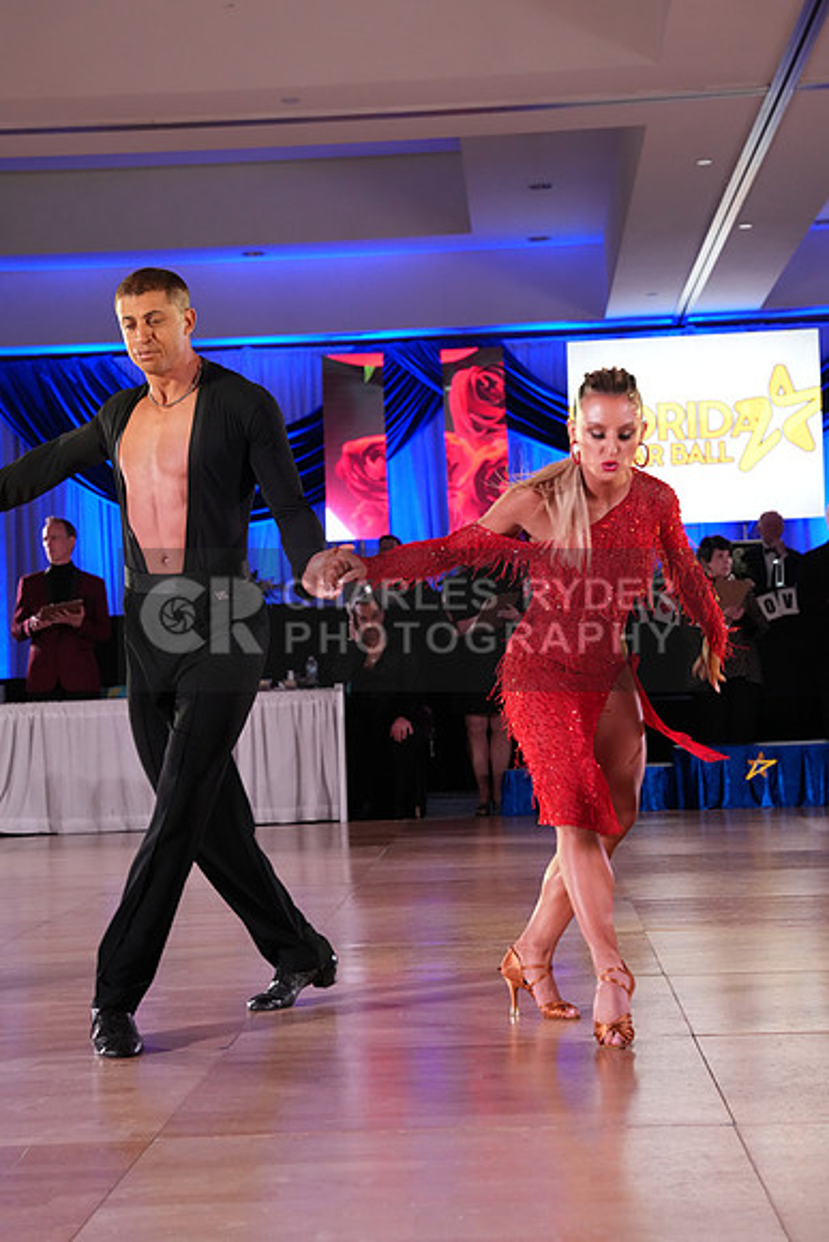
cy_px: 621
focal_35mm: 70
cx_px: 414
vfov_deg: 28.8
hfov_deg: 19.5
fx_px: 2416
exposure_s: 1/200
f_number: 5.6
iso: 3200
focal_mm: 70
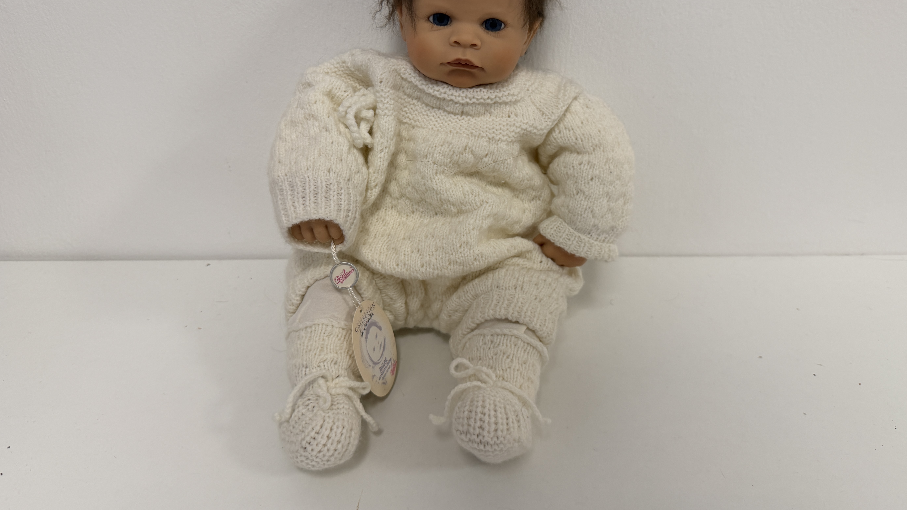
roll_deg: +1.2
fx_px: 649
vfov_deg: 42.6
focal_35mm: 27
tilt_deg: -25.2
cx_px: 456
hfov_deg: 69.9
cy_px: 192
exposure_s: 1/100
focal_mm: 6.76
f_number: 1.78
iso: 125
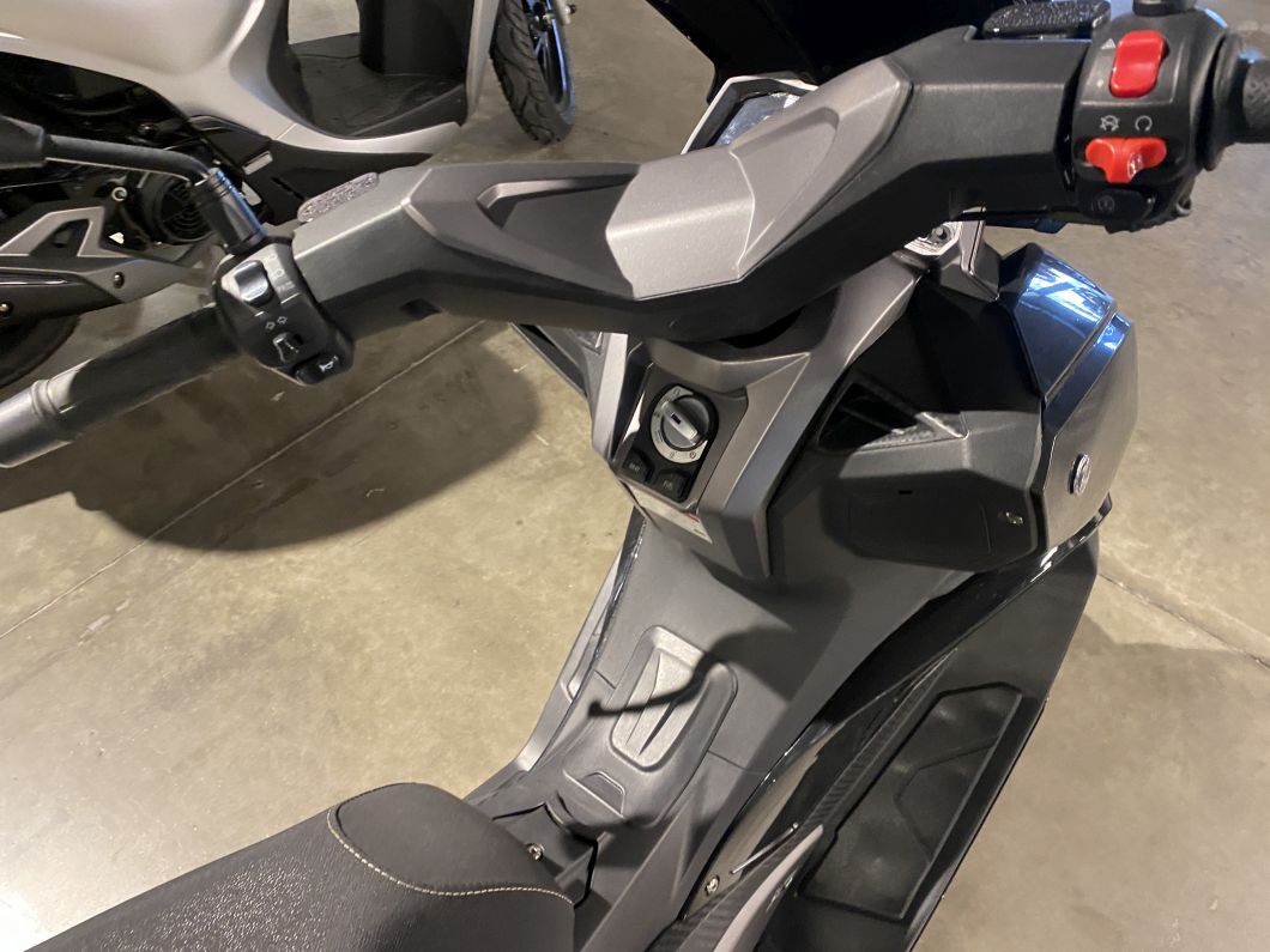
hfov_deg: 67.3
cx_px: 635
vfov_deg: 53.1
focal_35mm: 26
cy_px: 476
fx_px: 954
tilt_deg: -51.2
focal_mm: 4.25
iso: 320
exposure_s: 1/33
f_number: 1.8
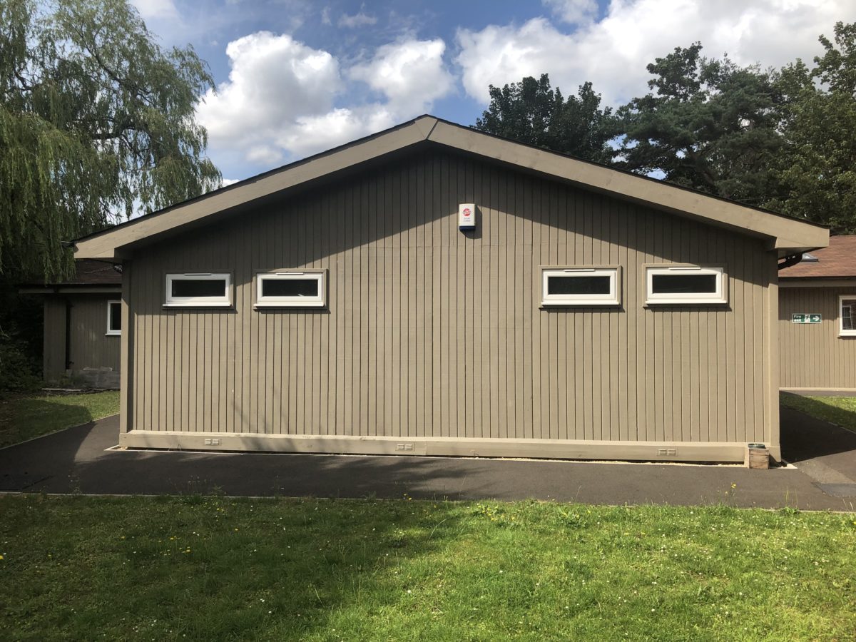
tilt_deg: +0.1
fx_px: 692
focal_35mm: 28
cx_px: 428
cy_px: 321
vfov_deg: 49.7
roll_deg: +0.0
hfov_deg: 63.4
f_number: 1.8
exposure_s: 1/1333
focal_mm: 3.99
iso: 20
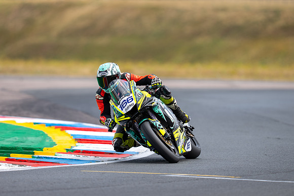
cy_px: 92
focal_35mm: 427
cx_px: 157
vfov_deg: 3.2
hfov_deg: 4.8
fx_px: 3490
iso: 64
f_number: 3.5
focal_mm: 400
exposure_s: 1/500
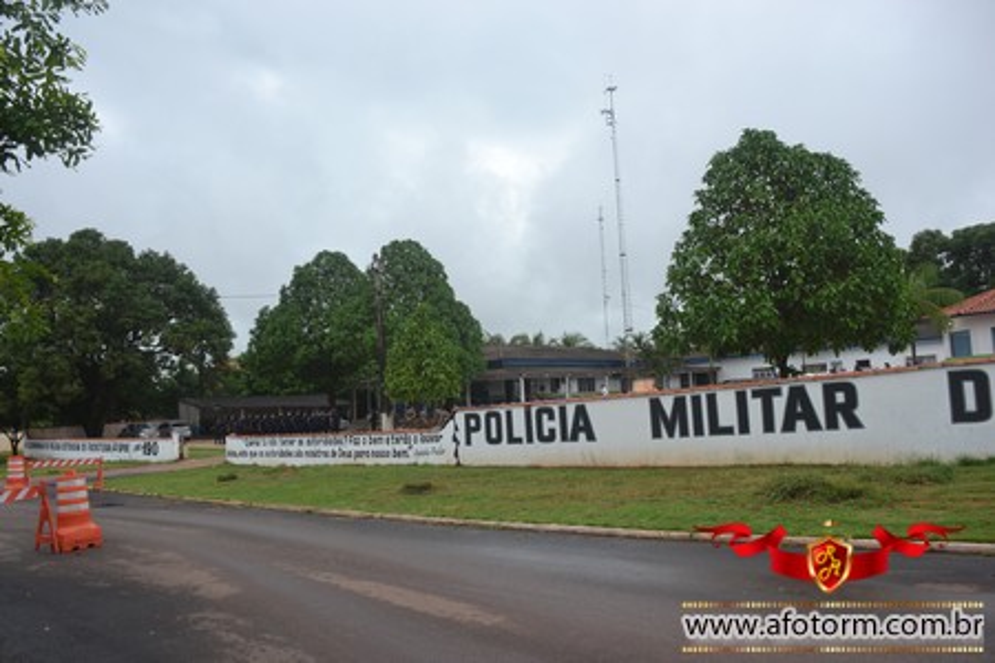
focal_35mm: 30
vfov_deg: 43.6
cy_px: 332
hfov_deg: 61.9
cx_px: 498
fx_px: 829
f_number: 6.3
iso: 100
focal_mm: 20
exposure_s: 1/160
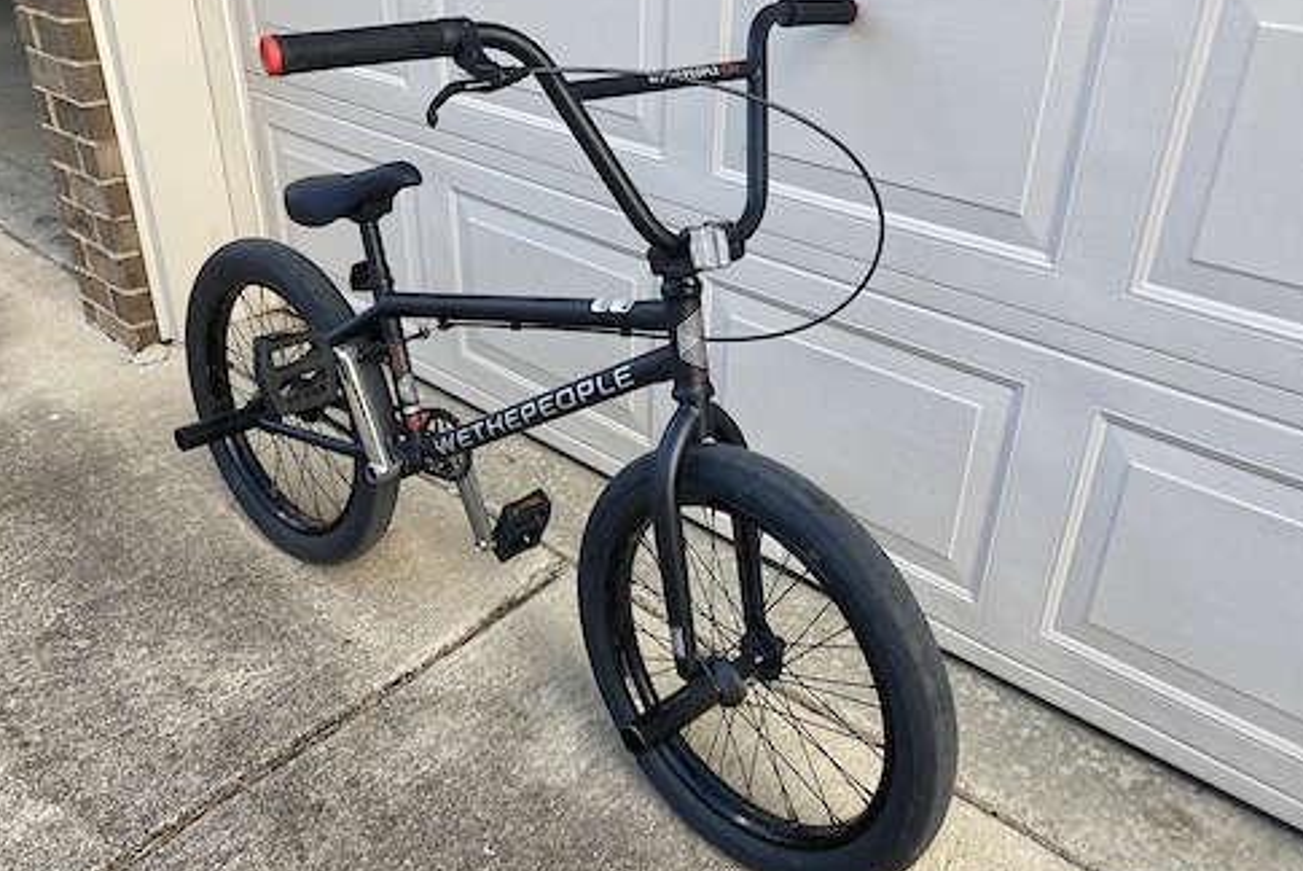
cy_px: 418
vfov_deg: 43.7
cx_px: 661
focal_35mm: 30
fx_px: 1086
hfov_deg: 61.9
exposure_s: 1/162
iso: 20
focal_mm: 3.99
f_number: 1.8
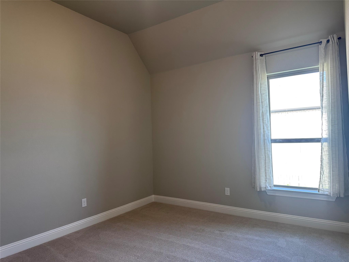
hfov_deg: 71.6
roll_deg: +1.2
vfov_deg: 56.8
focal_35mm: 24
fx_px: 242
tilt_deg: +1.1
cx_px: 174
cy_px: 131
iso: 160
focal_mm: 6.86
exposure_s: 1/120
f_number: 1.78
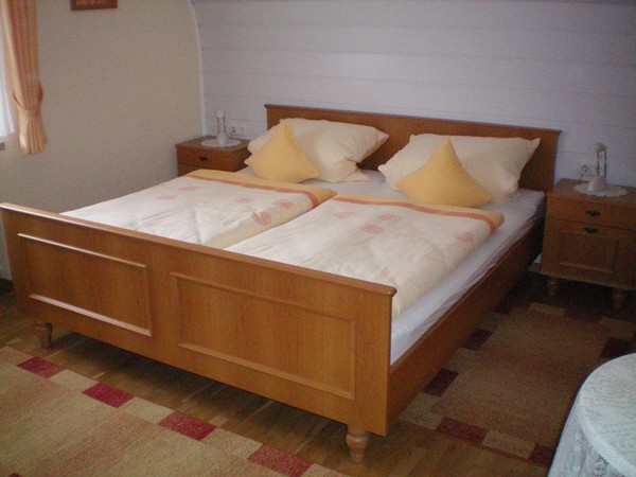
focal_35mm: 38
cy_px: 238
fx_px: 698
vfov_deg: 37.7
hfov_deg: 49.0
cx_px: 318
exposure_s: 1/60
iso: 400
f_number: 3.1
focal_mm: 6.3
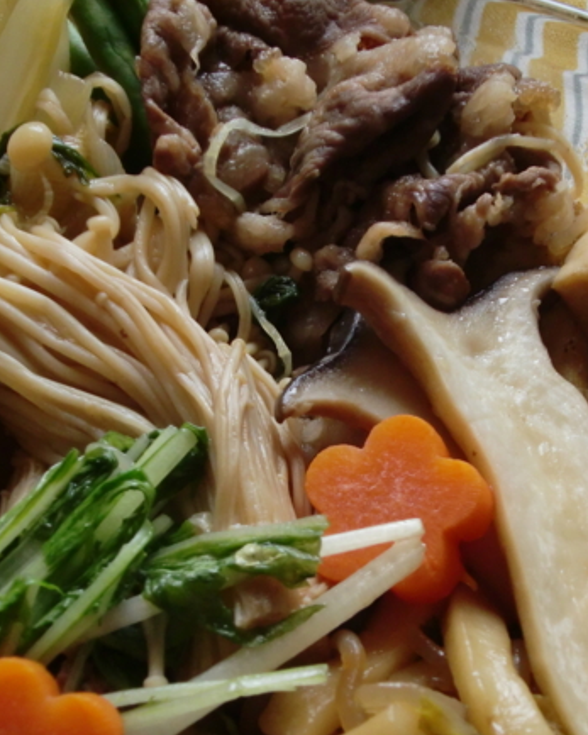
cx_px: 330
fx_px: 2154
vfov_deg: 19.3
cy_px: 486
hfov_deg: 15.5
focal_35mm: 99
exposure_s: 1/100
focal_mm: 9.8
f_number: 3.6
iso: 200
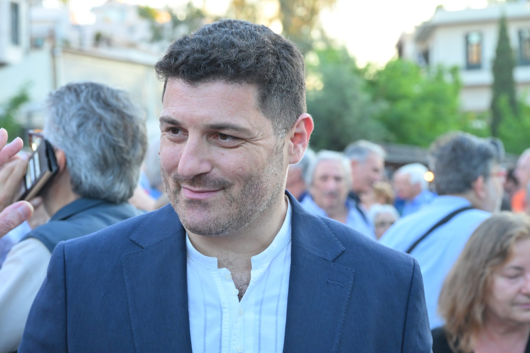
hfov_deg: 28.1
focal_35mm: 72
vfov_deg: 18.9
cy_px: 176
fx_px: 1060
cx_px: 265
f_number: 6.3
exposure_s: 1/250
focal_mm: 72
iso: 2500
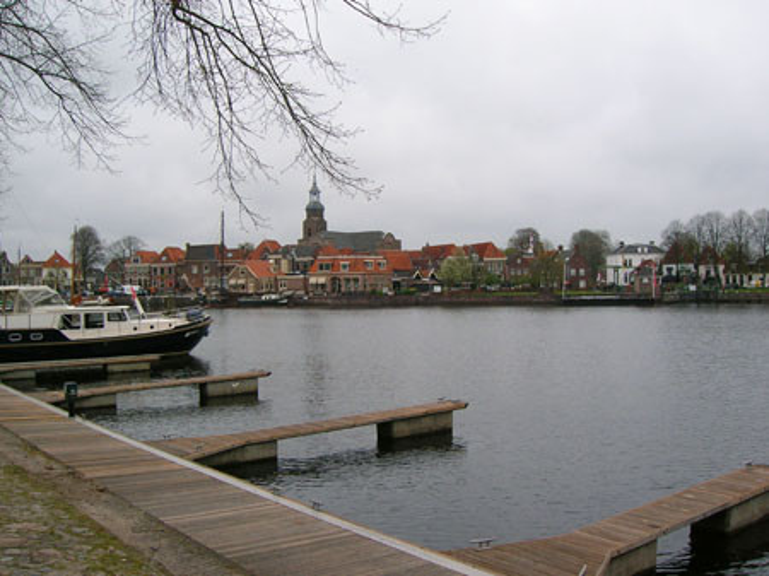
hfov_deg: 54.0
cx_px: 384
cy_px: 288
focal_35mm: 34
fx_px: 755
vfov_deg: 41.8
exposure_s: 1/116
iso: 50
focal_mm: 5.7
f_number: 4.9
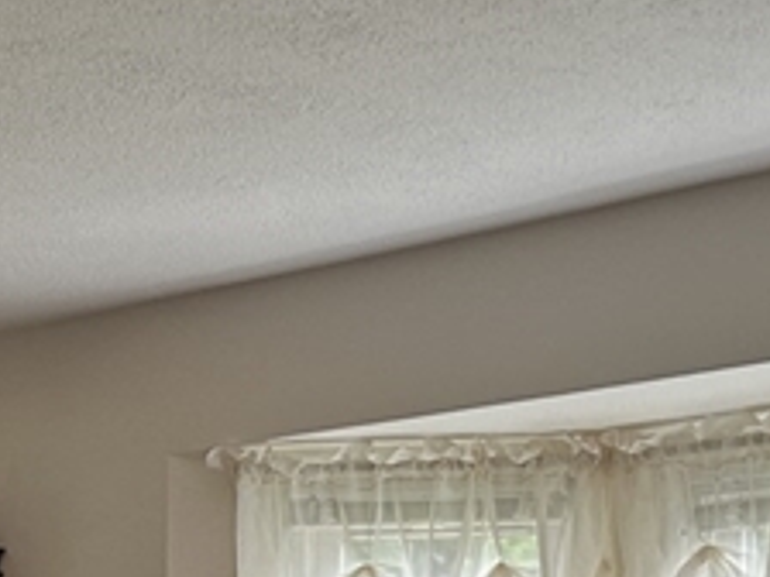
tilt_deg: +0.2
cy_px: 831
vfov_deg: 12.0
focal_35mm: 119
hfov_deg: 16.5
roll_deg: -0.3
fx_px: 2647
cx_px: 296
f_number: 1.5
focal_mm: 5.7
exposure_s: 1/60
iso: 80
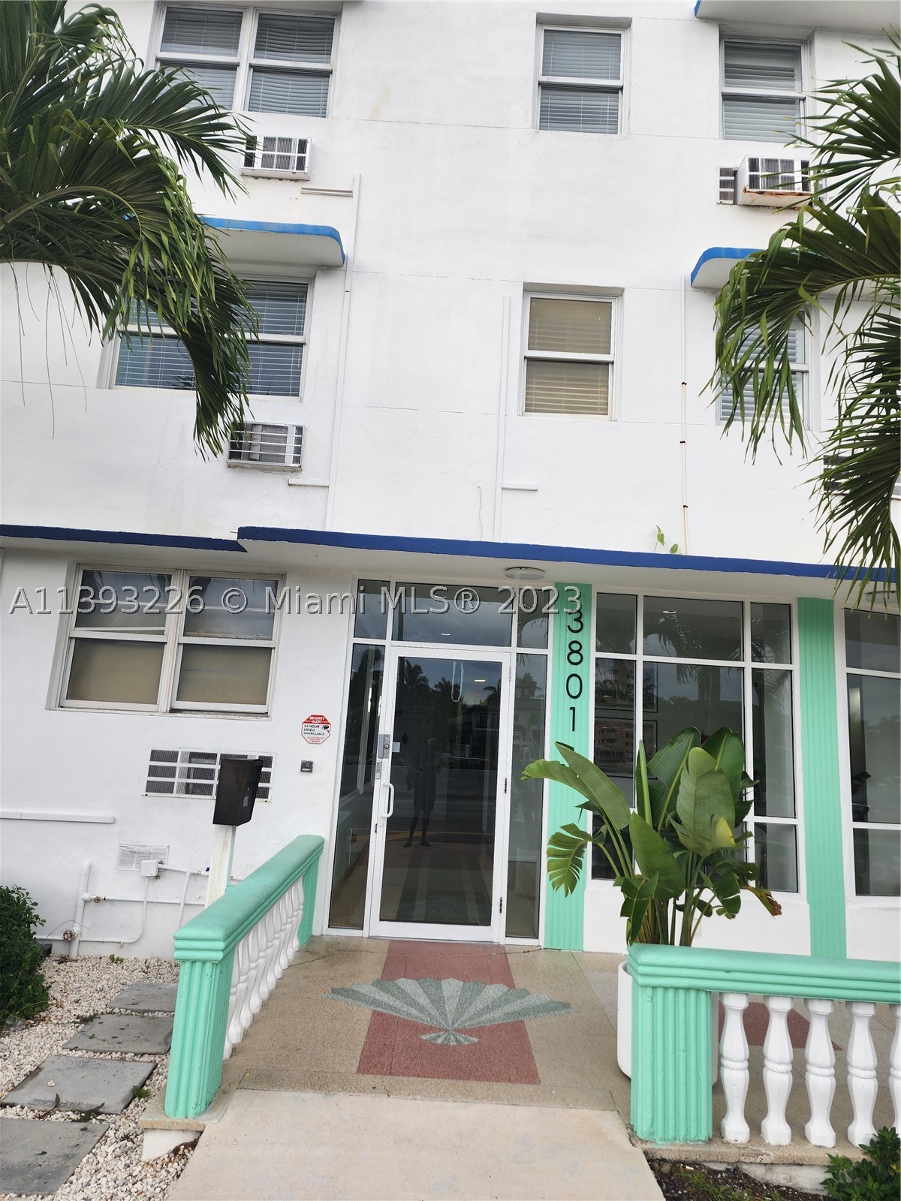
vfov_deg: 73.9
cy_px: 600
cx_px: 450
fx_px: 798
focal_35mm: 23
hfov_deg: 58.9
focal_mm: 6.4
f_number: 1.8
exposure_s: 1/266
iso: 12
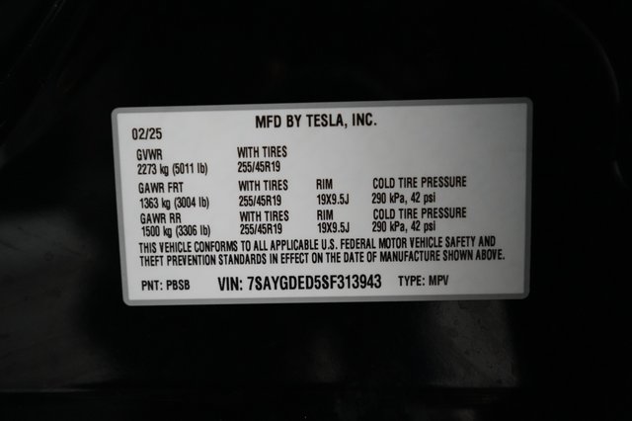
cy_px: 210
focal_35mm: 28
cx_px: 316
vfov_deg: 46.4
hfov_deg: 65.5
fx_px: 491
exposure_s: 1/160
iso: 6400
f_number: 2.8
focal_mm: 28
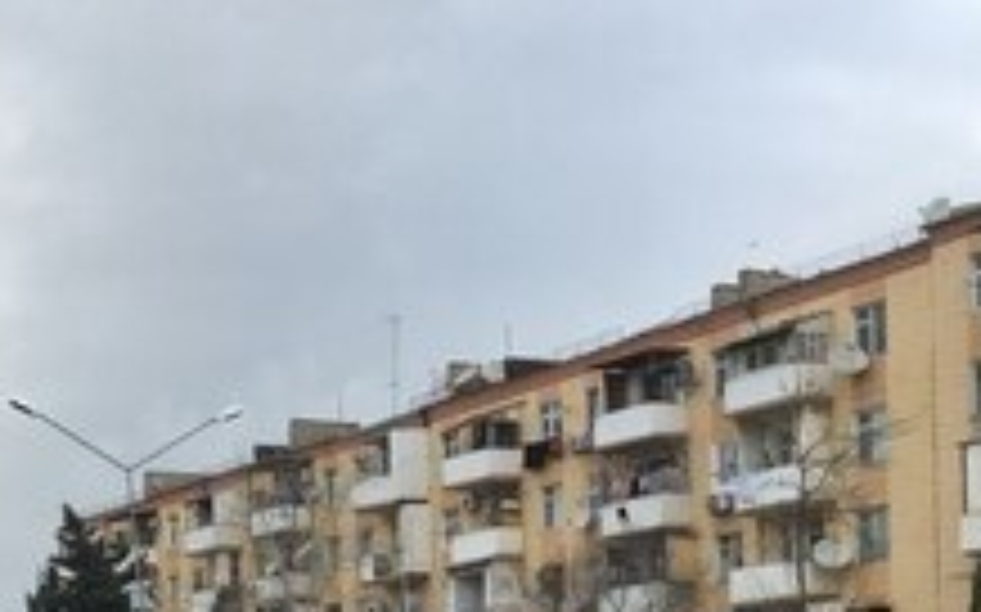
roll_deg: +2.0
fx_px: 1871
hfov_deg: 29.1
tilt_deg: +0.7
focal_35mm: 70
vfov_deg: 17.5
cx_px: 288
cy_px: 774
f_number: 2.2
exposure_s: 1/499
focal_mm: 4.15
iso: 25
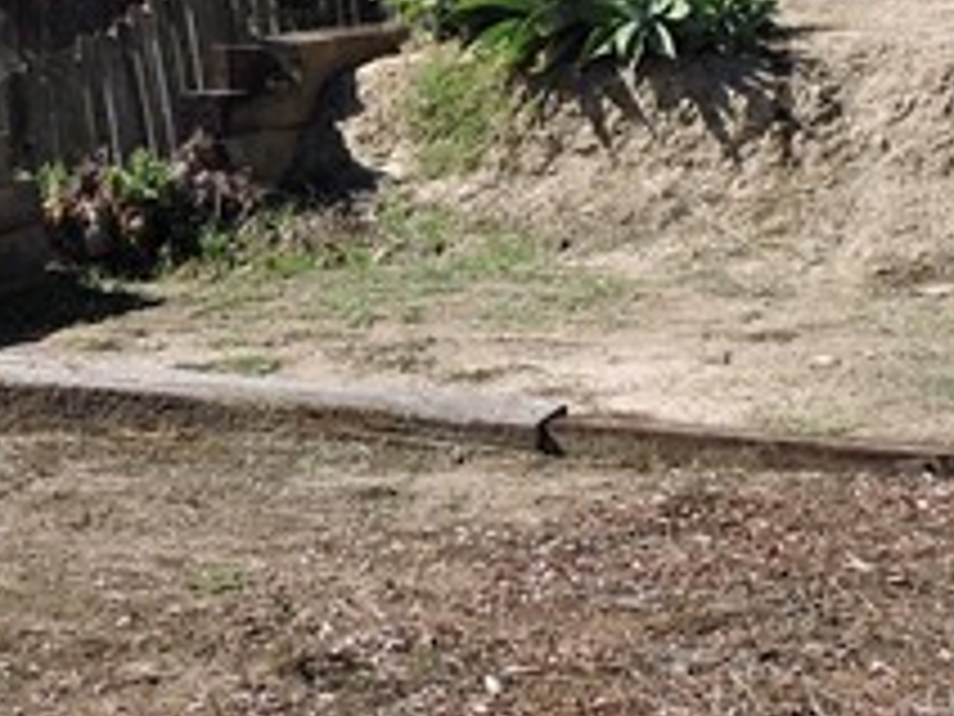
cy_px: 113
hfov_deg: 17.0
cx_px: 513
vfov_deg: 12.7
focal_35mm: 116
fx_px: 3197
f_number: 3.3
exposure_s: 1/800
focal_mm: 4.3
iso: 100
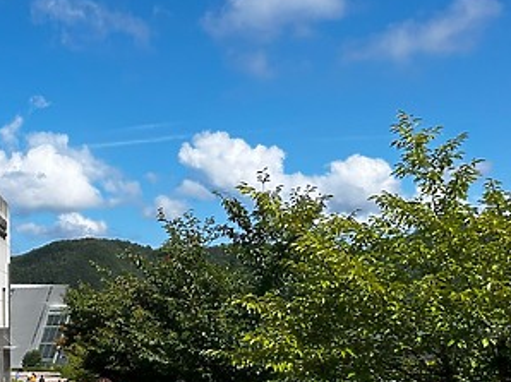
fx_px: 856
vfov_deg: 24.2
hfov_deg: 31.2
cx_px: 19
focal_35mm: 58
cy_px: 372
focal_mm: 6.86
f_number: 1.78
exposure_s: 1/5000
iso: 80
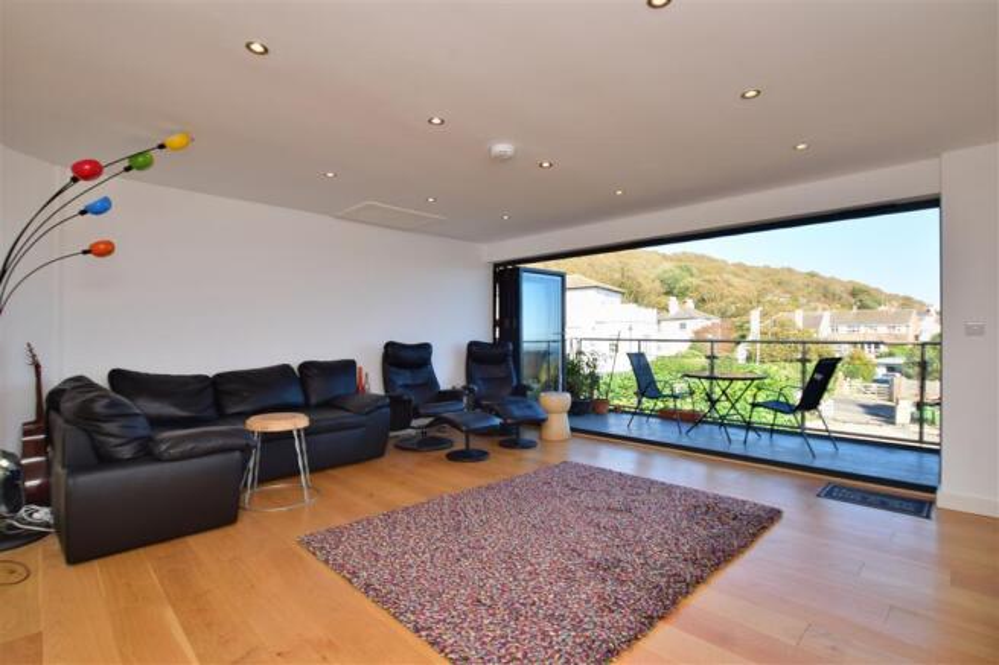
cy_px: 332
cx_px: 500
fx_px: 416
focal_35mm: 15
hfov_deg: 100.4
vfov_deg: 77.3
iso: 200
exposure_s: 1/200
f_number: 11
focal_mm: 10
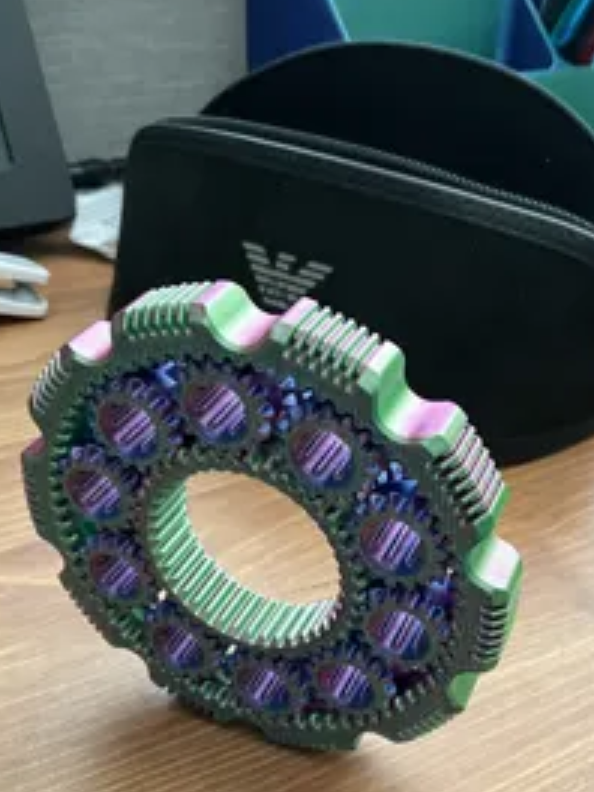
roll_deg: -2.6
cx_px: 330
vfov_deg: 42.4
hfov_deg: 32.8
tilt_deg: -37.5
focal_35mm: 44
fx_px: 1007
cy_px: 528
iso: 320
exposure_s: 1/43
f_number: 1.8
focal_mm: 3
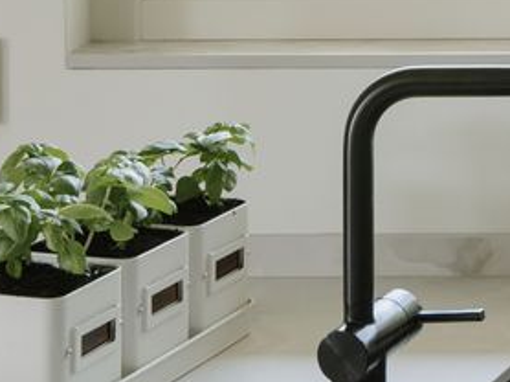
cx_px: 501
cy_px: -315
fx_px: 2282
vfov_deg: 9.1
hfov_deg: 12.6
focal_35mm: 155
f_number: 11
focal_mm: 35
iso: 100
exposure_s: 1/4
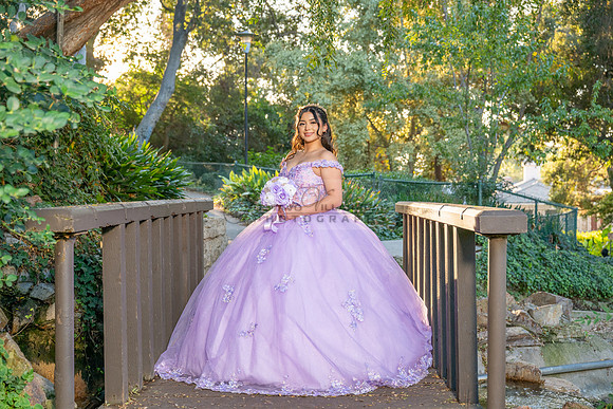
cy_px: 204
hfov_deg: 38.9
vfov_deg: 26.5
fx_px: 869
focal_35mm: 51
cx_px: 306
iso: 400
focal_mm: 51
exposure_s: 1/200
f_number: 4.5
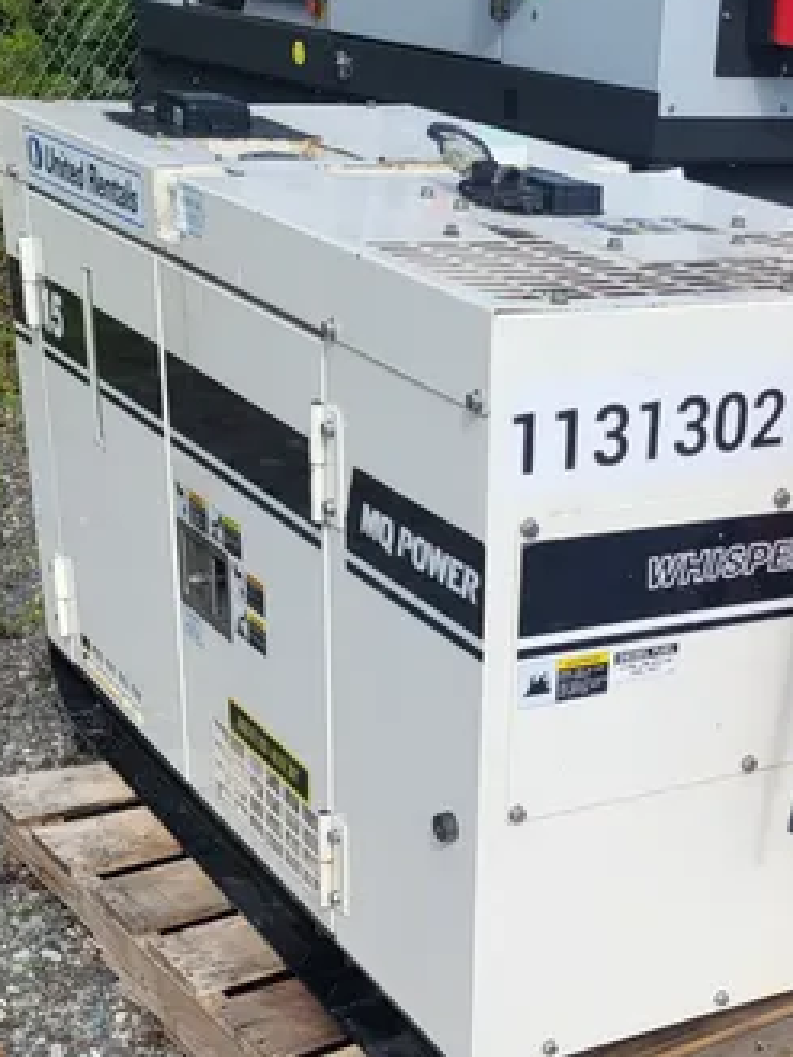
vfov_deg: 31.8
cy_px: 924
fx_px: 1770
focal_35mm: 58
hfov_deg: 25.0
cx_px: 565
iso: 40
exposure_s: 1/1205
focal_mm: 5.4
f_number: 1.8
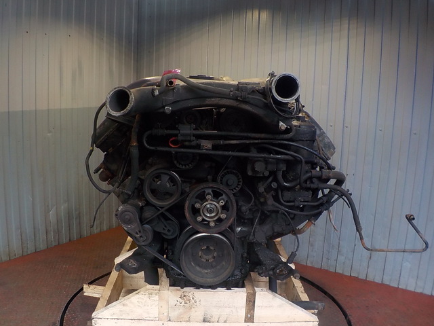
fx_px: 376
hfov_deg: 60.0
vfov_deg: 46.8
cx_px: 217
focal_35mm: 30
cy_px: 163
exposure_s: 1/30
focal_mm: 4.1
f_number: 3.3
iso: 160
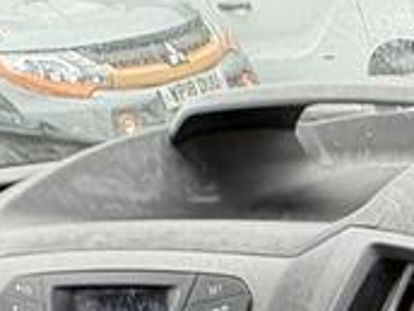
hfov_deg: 18.7
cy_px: 605
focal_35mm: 73
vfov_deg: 16.1
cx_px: 799
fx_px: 873
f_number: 2.2
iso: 80
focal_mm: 2.22
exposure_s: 1/99
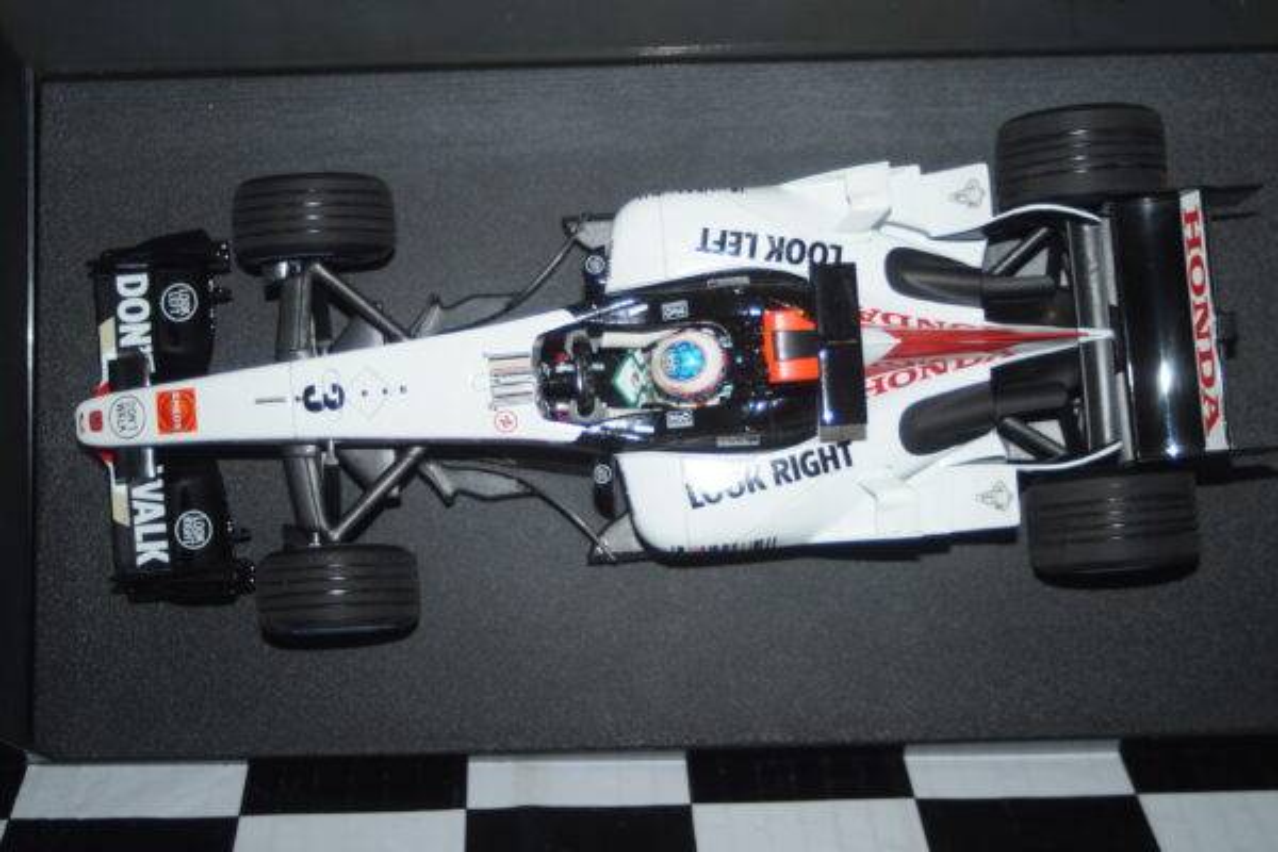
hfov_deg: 29.9
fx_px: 2396
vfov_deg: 20.2
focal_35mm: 68
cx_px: 639
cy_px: 426
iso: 160
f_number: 4.5
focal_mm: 45
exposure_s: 1/60
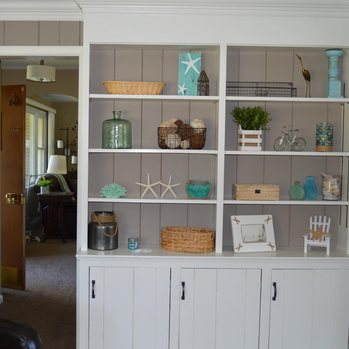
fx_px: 536
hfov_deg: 35.9
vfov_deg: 36.1
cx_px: 132
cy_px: 177
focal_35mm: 47
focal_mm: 24
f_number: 4
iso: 450
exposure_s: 1/60
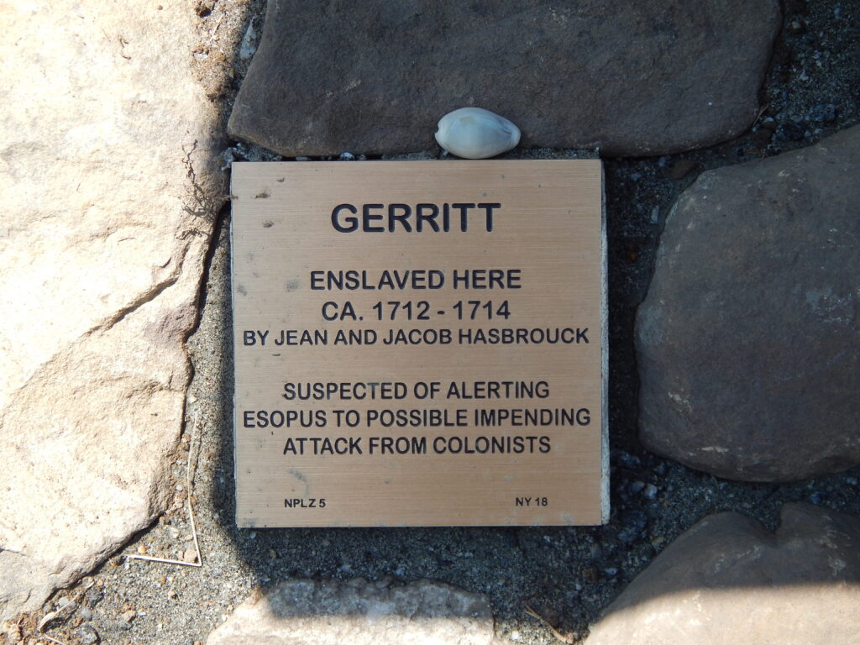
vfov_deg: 26.6
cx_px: 430
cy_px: 322
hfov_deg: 34.9
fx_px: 1366
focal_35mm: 55
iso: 125
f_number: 3.8
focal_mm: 9.7
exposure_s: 1/400
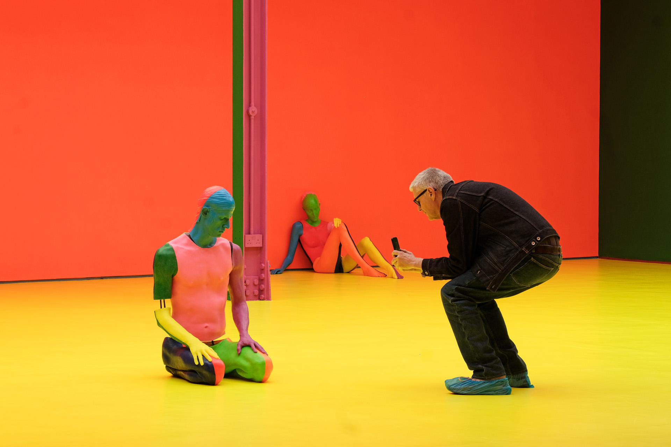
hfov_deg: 16.3
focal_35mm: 126
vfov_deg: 10.9
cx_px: 336
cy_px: 224
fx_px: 2348
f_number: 10
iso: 800
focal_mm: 83.8
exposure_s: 1/125
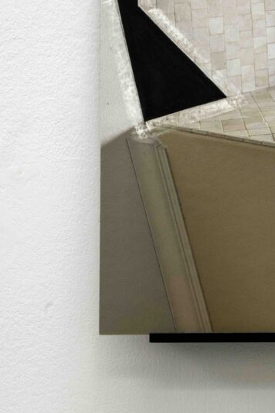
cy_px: 126
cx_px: 279
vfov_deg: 12.3
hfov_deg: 8.2
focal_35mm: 167
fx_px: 1913
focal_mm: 70
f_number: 16
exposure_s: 1/10
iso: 320
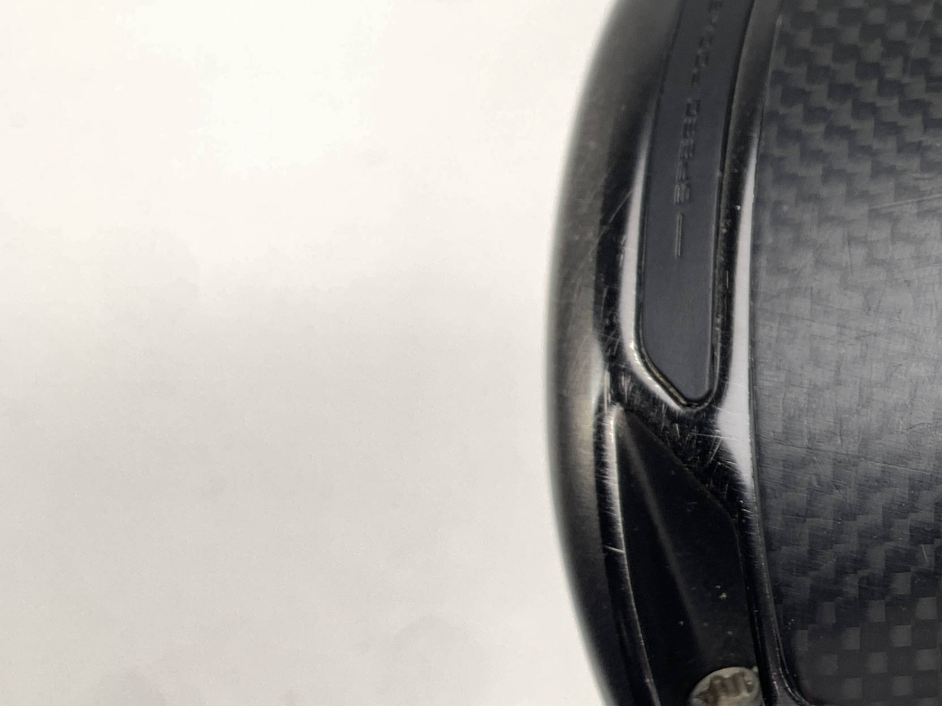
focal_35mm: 63
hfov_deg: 27.3
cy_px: 270
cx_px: 1110
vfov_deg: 23.2
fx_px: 1714
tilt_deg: -68.3
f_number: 1.8
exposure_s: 1/120
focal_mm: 4.25
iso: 40
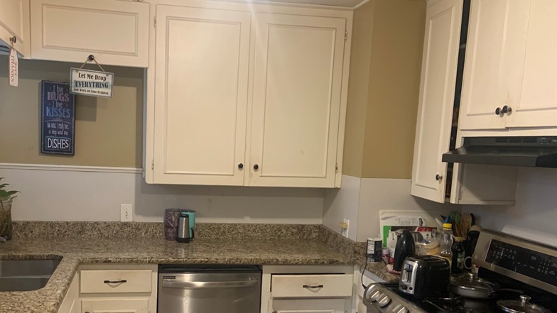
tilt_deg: -8.7
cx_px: 232
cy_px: 216
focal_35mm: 37
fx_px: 546
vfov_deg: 31.7
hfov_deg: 53.7
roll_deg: -1.9
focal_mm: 4.25
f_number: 1.8
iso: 250
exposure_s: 1/60
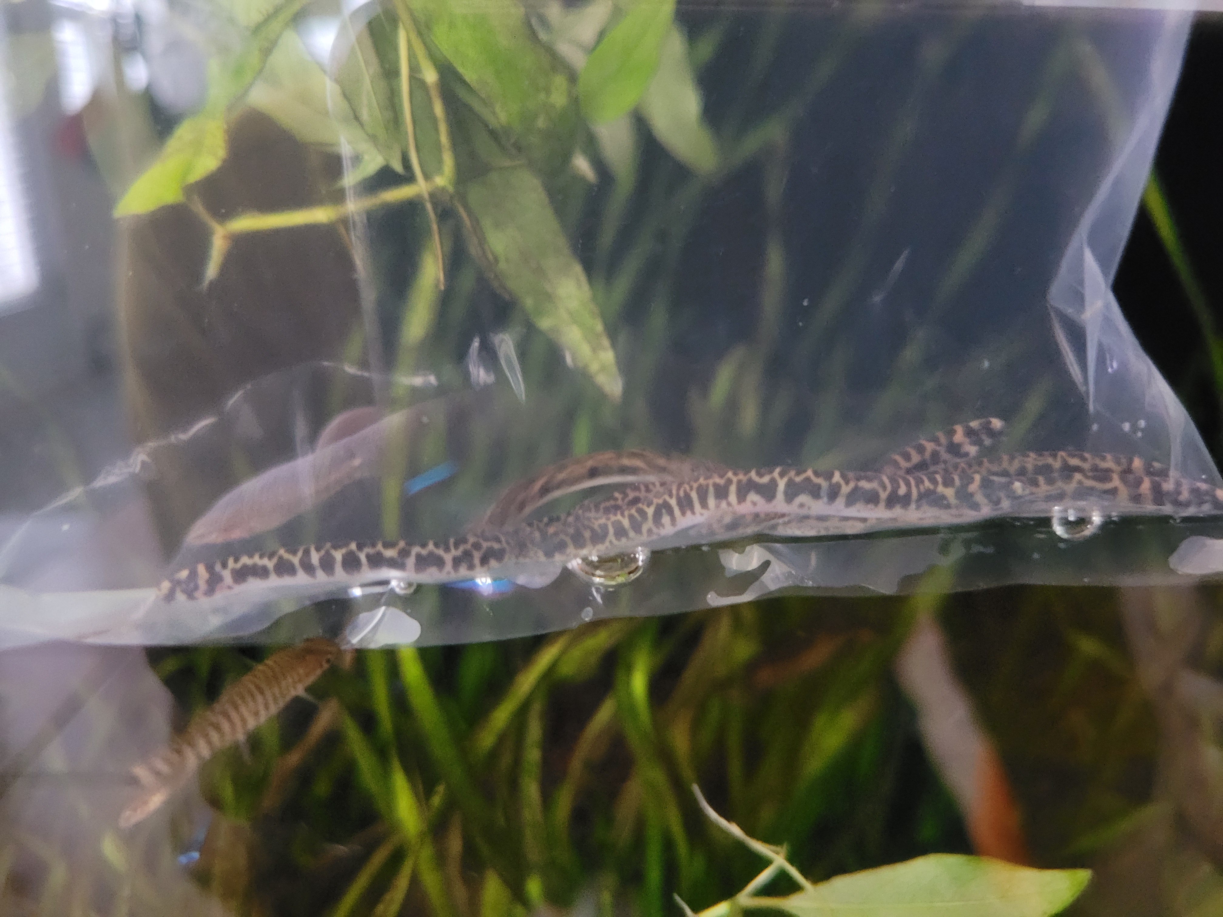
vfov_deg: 53.1
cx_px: 612
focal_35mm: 26
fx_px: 919
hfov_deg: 67.3
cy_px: 458
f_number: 1.8
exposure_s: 1/24
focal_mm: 5.4
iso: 1250
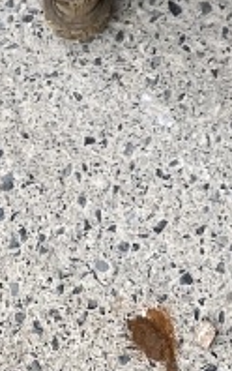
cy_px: -708
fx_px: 1687
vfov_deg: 9.8
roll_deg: -5.4
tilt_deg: -40.0
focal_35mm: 167
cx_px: 322
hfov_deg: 7.8
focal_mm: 5.1
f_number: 1.6
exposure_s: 1/569
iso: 50
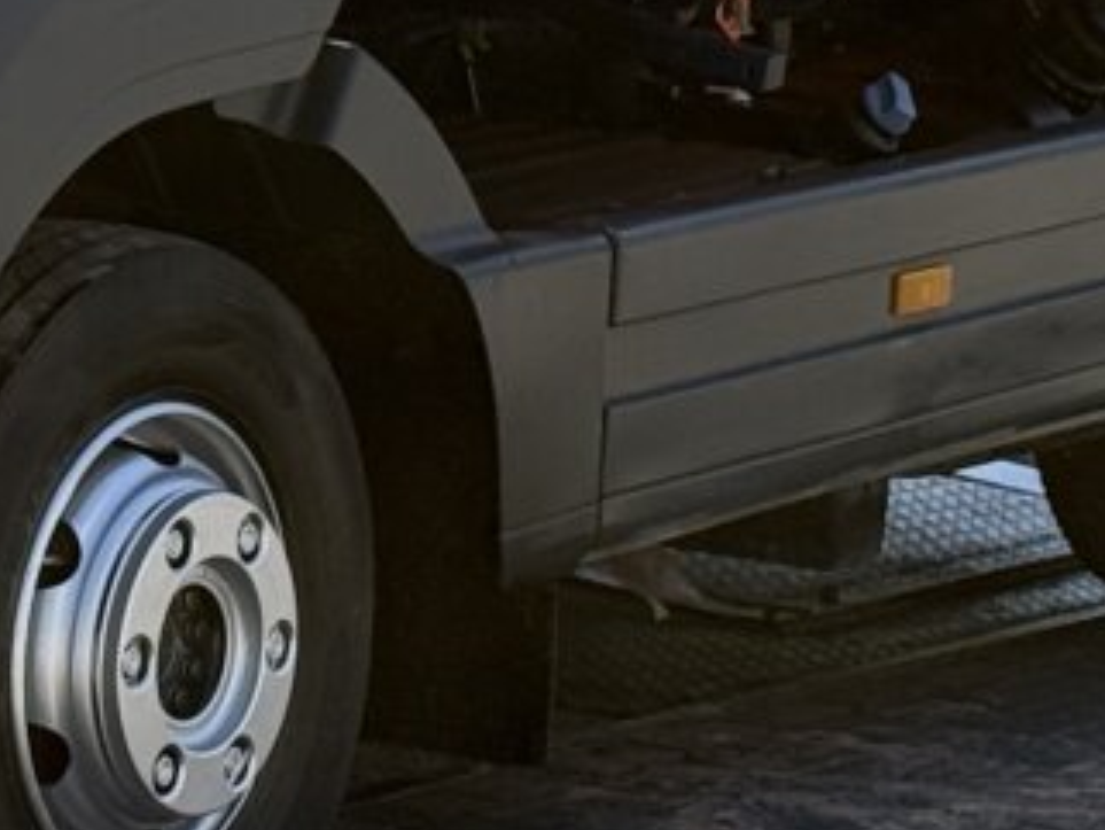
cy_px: -548
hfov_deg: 8.2
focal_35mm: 239
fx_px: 7632
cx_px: -251
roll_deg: -1.0
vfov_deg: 6.1
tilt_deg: -0.5
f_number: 1.78
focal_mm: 6.76
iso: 80
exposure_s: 1/2865
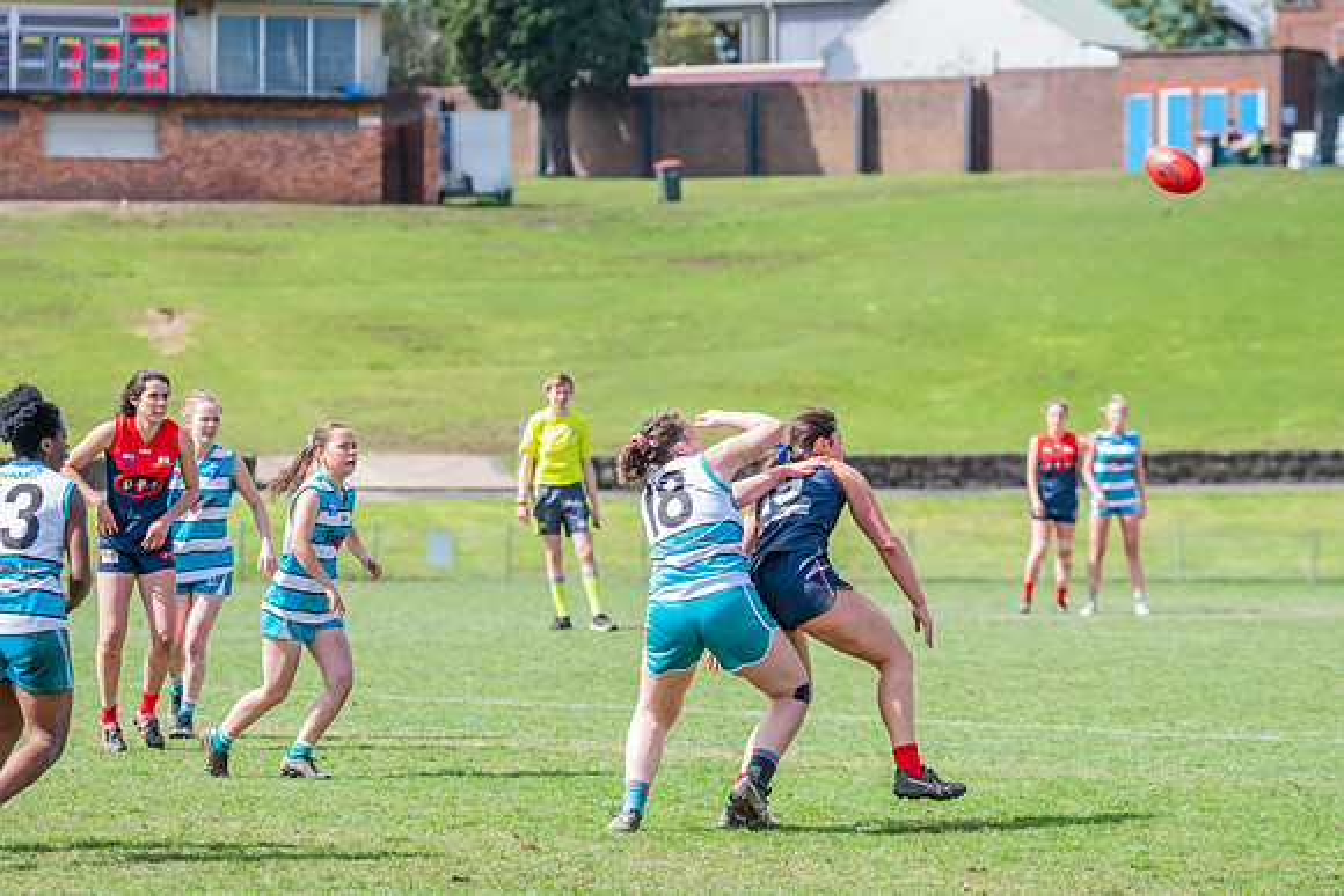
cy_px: 411
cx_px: 742
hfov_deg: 9.2
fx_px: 8332
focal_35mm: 223
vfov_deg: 6.2
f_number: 7.1
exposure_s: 1/1600
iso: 800
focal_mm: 200
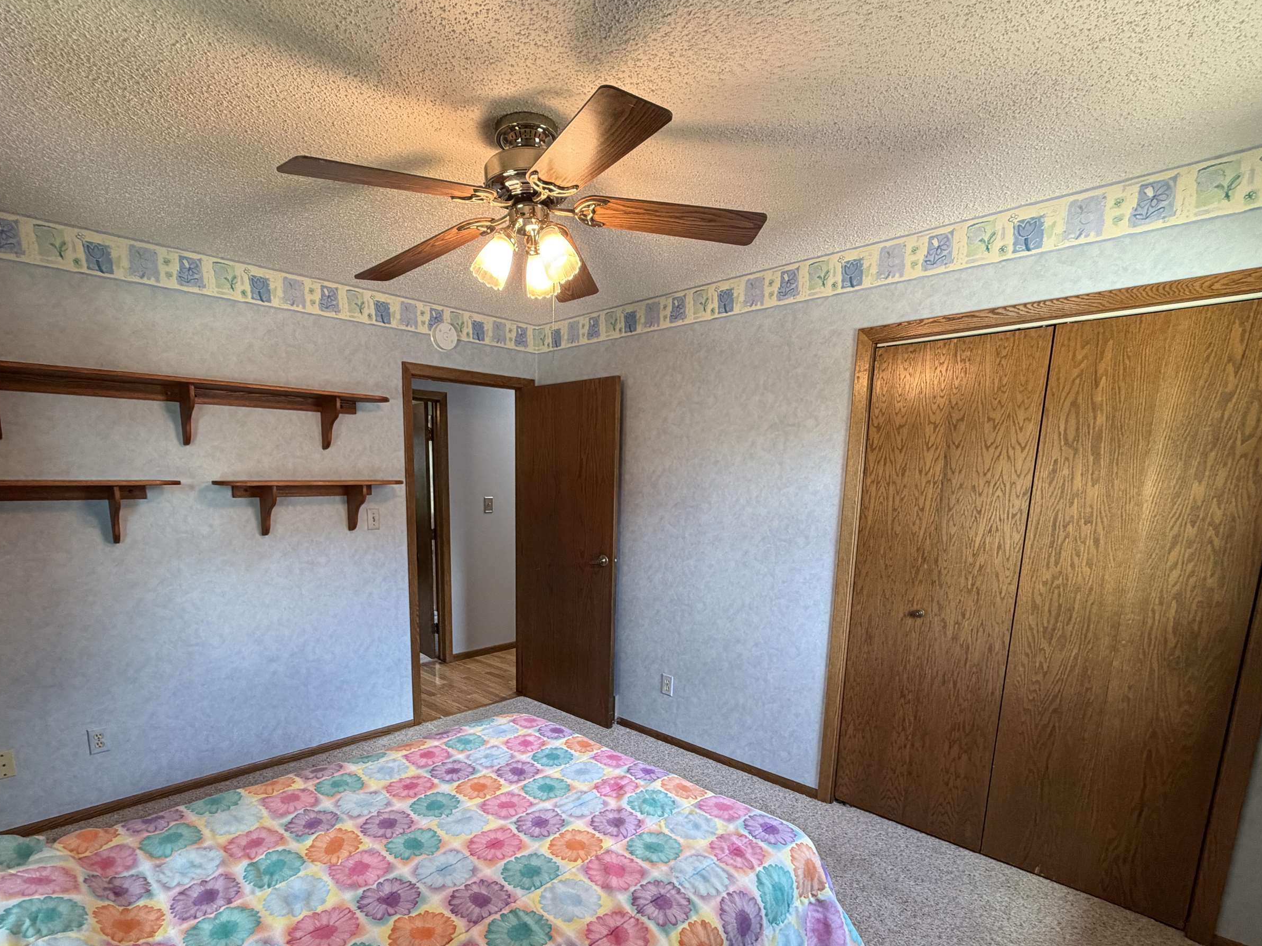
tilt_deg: -11.3
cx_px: 575
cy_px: 592
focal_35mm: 18
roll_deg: -0.6
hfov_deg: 87.5
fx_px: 656
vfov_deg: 70.4
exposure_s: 1/60
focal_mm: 2.22
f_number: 2.2
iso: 250
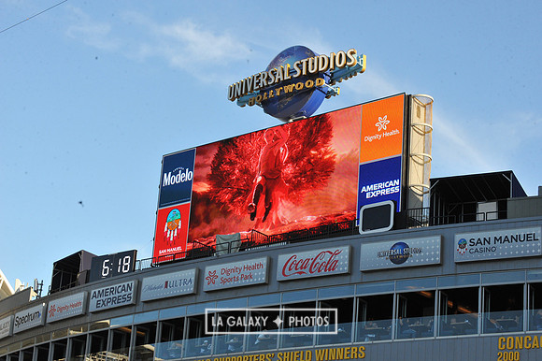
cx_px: 271
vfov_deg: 16.6
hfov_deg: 24.8
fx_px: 1234
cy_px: 180
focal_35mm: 82
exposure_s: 1/800
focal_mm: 82
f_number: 14
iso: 1600
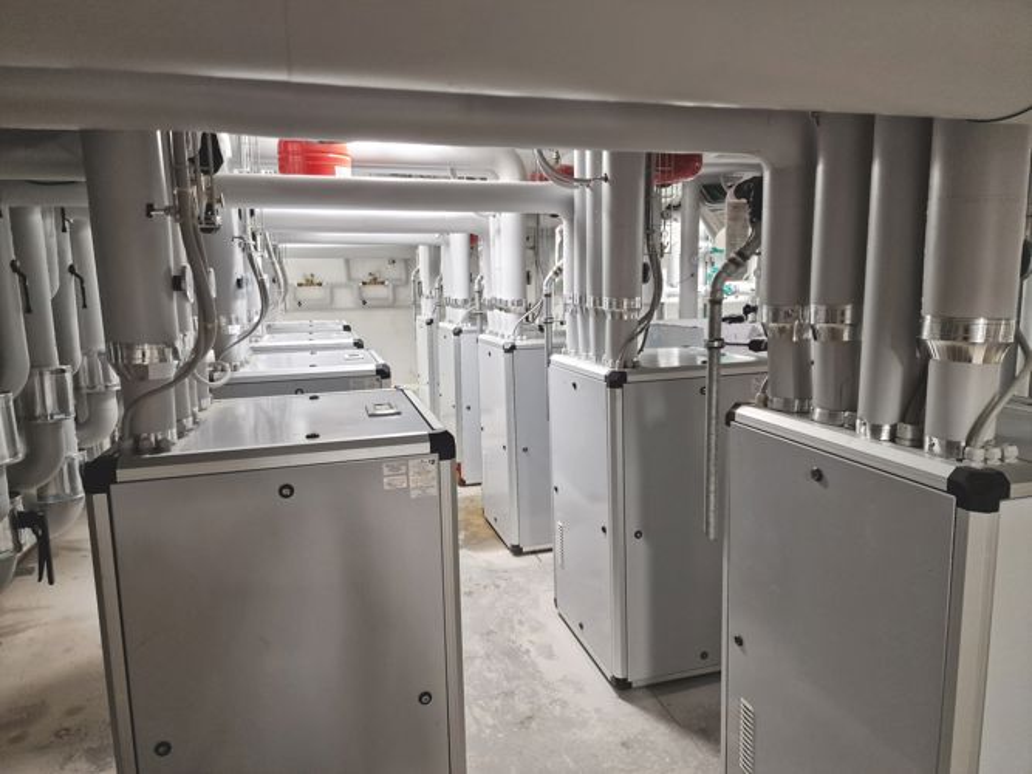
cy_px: 387
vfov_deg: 58.9
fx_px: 686
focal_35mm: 23
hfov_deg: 73.9
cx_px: 516
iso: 320
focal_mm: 6.4
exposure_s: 1/100
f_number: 1.8
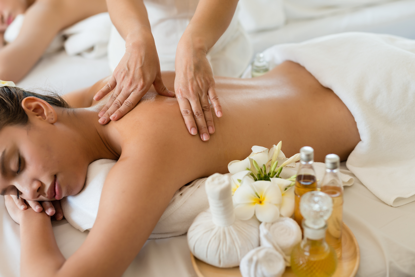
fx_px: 577
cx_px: 208
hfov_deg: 39.6
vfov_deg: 27.0
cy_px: 138
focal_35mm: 50
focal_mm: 50
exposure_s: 1/250
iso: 200
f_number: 2.5
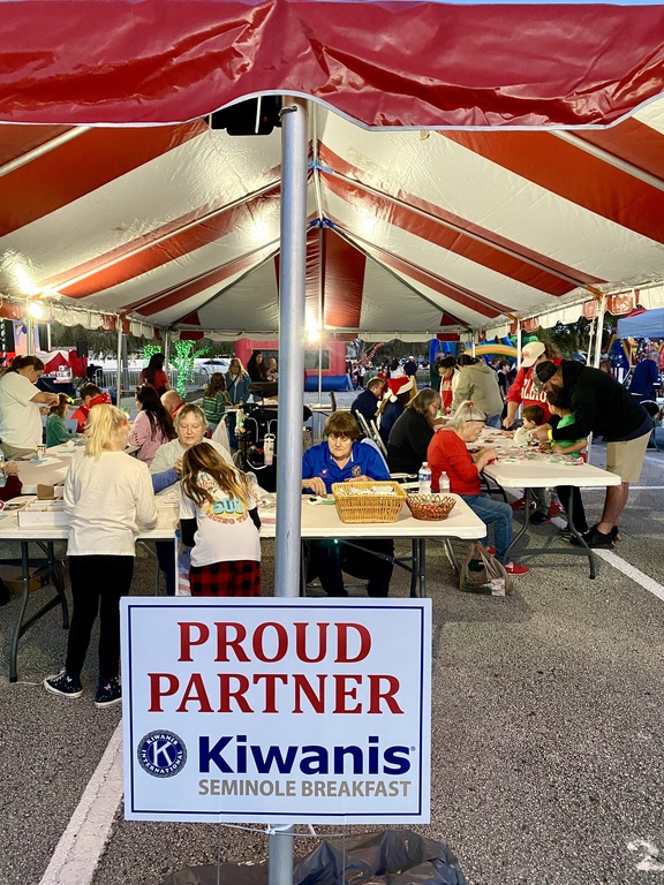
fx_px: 665
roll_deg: +0.3
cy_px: 442
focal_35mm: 26
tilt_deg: -6.1
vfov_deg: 67.3
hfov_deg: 53.1
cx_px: 332
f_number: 1.8
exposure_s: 1/40
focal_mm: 4.25
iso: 400
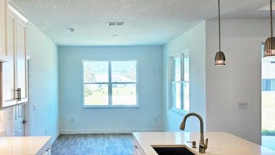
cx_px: 108
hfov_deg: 56.1
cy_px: 88
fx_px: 255
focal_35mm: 35
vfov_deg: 33.7
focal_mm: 6.3
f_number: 1.7
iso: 25
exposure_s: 1/120
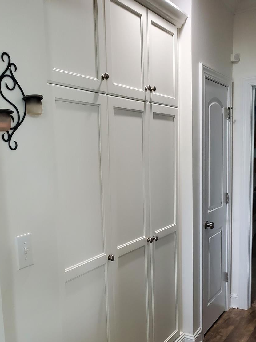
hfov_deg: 39.2
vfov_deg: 50.9
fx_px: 355
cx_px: 86
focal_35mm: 36
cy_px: 210
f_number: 2.4
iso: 200
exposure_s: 1/40
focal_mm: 4.3
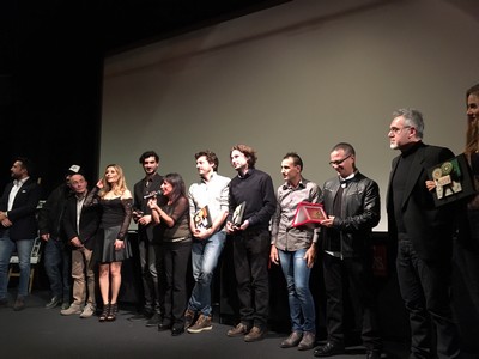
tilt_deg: +6.4
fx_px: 401
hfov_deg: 61.7
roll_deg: -0.8
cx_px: 240
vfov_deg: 48.2
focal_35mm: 29
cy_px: 180
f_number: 2.2
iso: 400
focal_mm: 4.15
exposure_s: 1/17
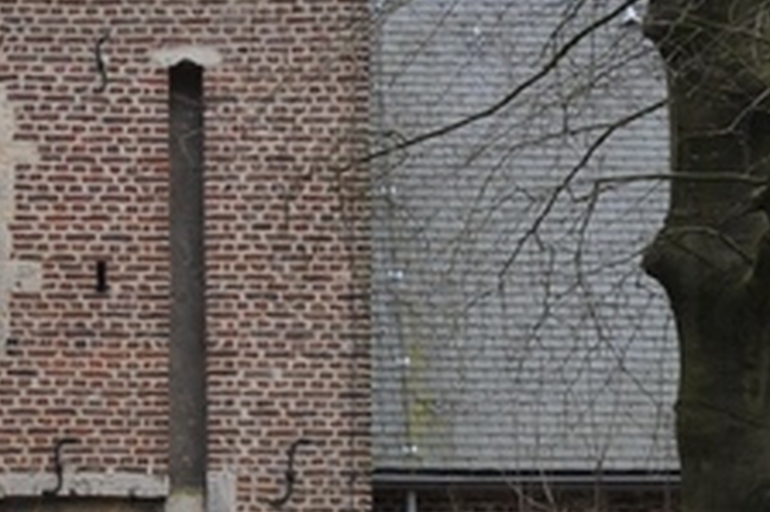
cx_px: 48
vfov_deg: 5.2
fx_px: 5600
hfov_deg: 7.8
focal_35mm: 262
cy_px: 296
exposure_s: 1/125
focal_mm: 28
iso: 200
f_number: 6.3
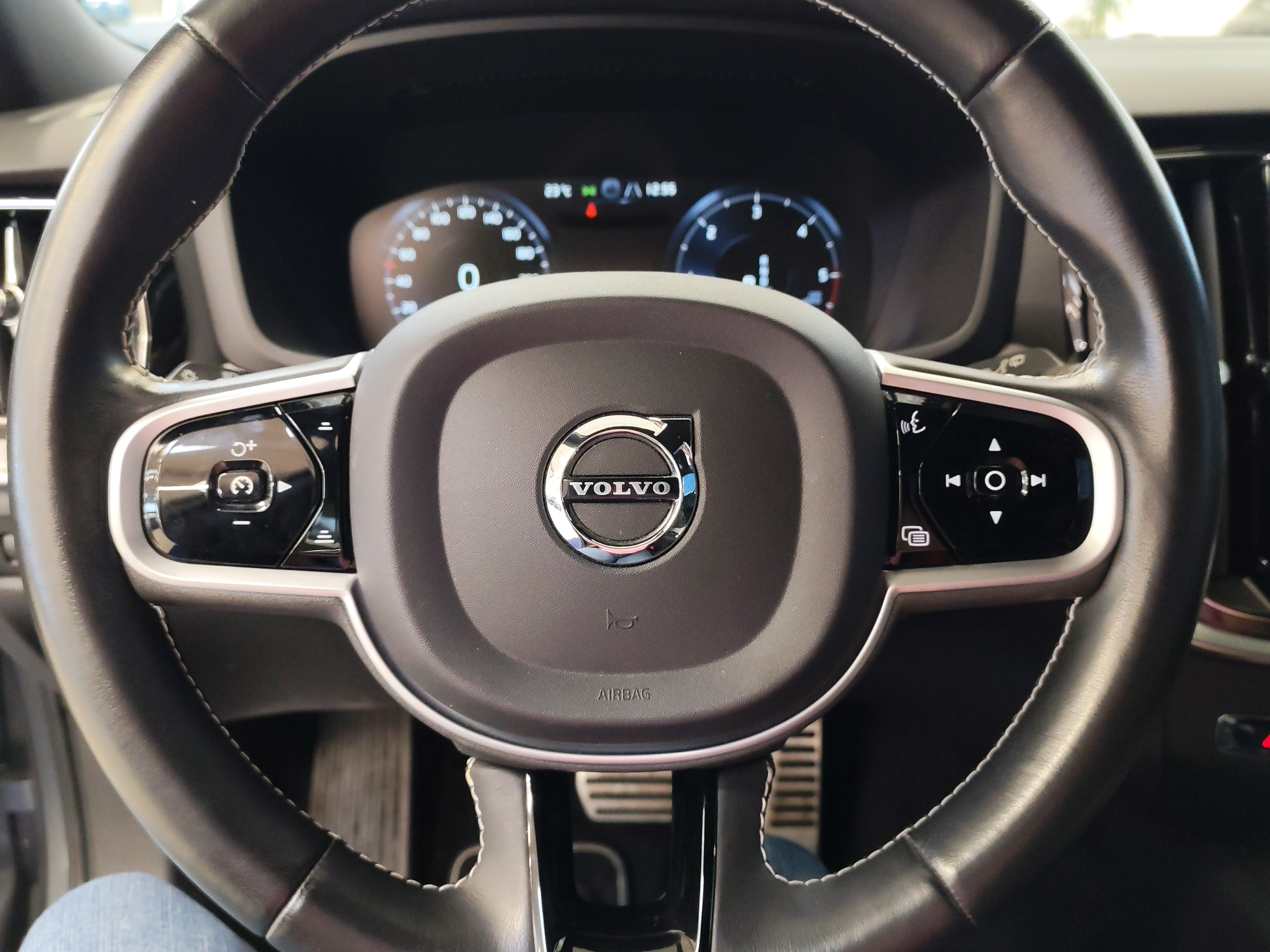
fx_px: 1211
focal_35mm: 33
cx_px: 635
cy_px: 476
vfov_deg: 42.9
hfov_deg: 55.4
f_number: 1.9
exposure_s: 1/50
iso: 1250
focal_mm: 6.12
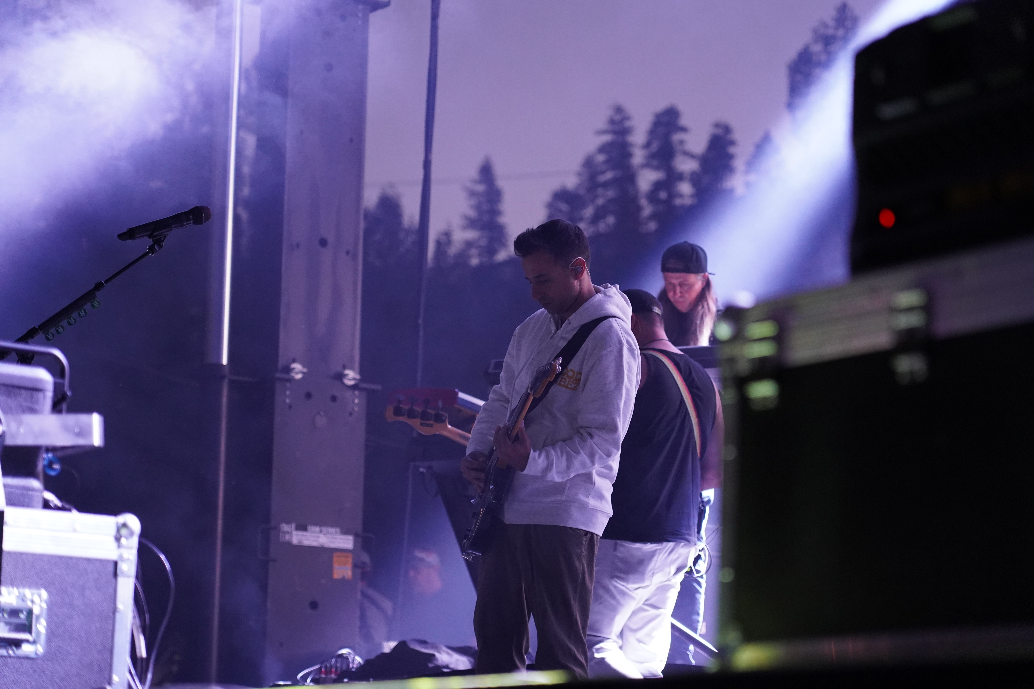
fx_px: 3016
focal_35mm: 105
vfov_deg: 13.0
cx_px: 517
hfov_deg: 19.5
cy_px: 344
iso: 5000
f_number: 4
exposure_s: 1/160
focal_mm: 105
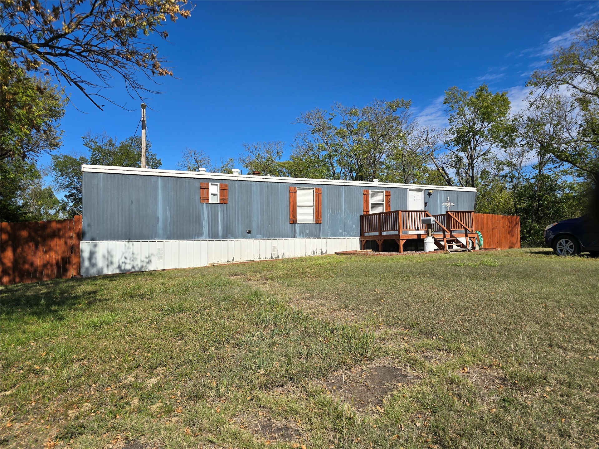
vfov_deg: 58.9
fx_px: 398
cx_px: 300
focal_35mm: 23
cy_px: 224
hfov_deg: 73.9
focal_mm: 6.3
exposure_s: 1/1129
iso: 12
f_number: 1.7
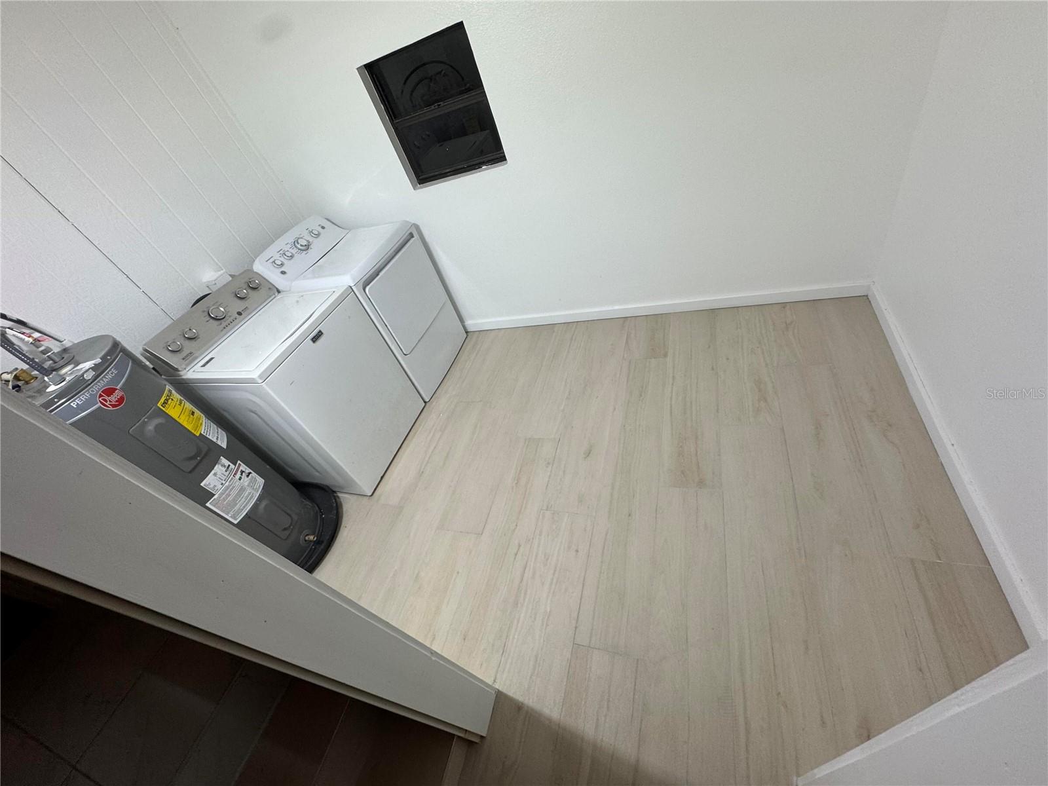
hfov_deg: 102.1
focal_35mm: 14
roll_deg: +23.8
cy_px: 393
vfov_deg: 85.7
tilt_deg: -42.2
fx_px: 424
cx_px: 524
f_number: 2.2
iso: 125
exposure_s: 1/120
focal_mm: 2.22
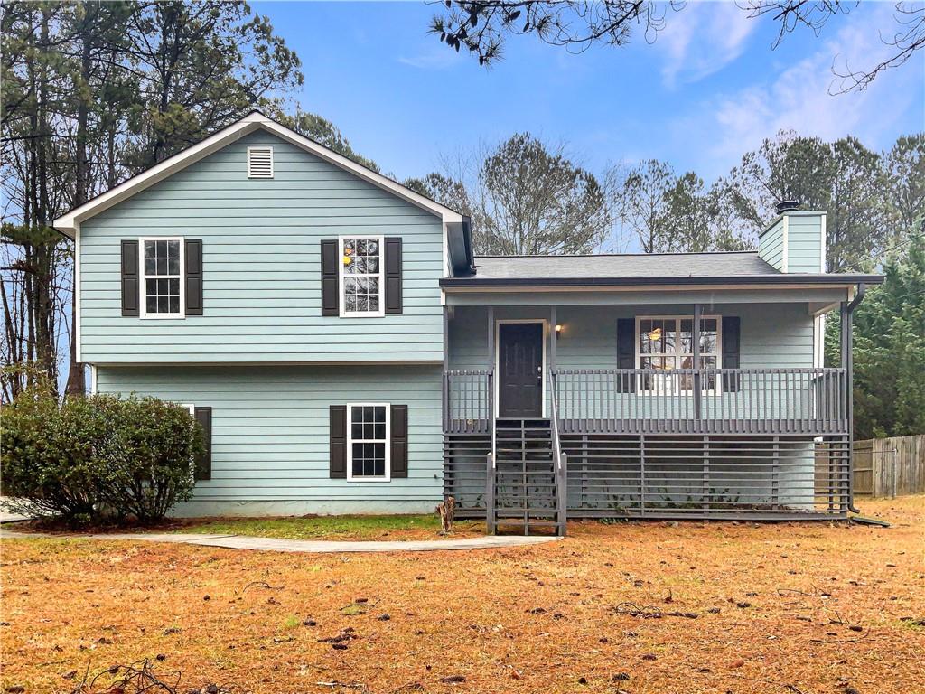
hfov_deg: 61.7
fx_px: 775
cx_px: 462
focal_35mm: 29
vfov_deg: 48.2
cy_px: 347
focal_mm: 3
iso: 16
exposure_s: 1/294
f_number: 1.8
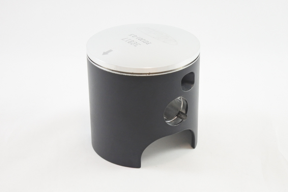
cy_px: 96
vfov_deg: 21.2
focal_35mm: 64
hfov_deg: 31.4
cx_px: 144
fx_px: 512
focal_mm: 24
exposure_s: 1/125
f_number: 5
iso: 800
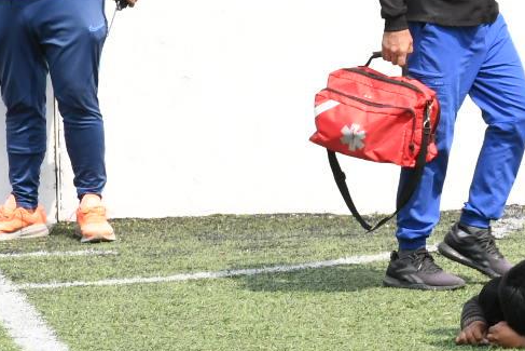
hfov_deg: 4.1
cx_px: 626
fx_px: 7279
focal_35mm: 499
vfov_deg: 2.8
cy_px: 57
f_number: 10
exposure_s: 1/800
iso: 1250
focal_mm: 100
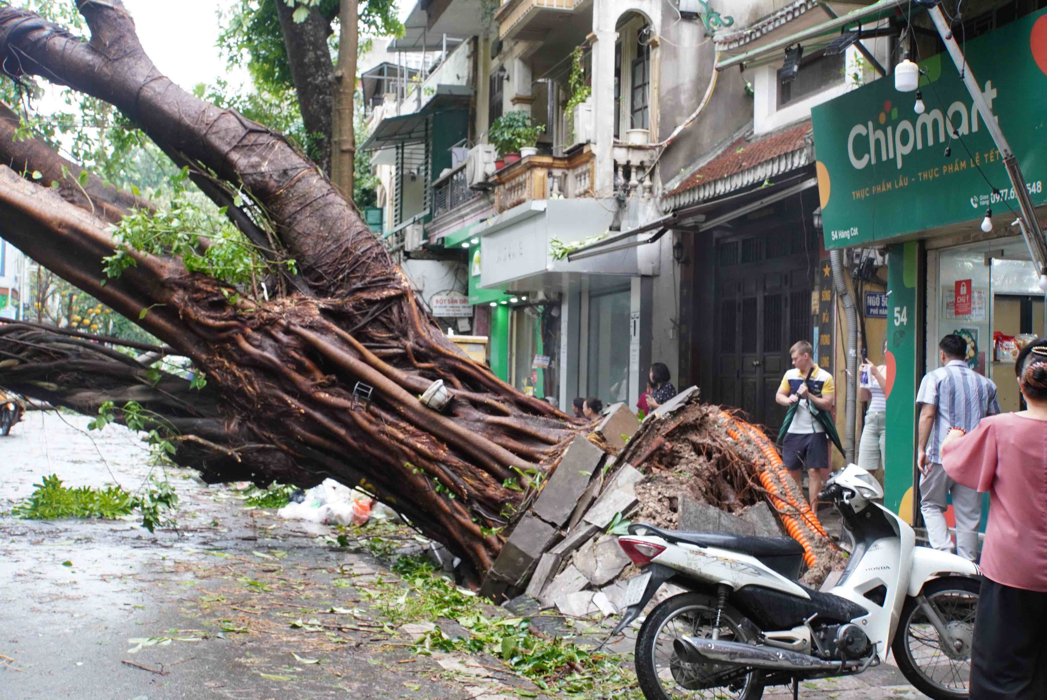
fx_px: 1309
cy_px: 350
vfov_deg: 29.9
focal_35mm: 45
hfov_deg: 43.6
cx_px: 524
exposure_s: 1/80
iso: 1600
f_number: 7.1
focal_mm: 30
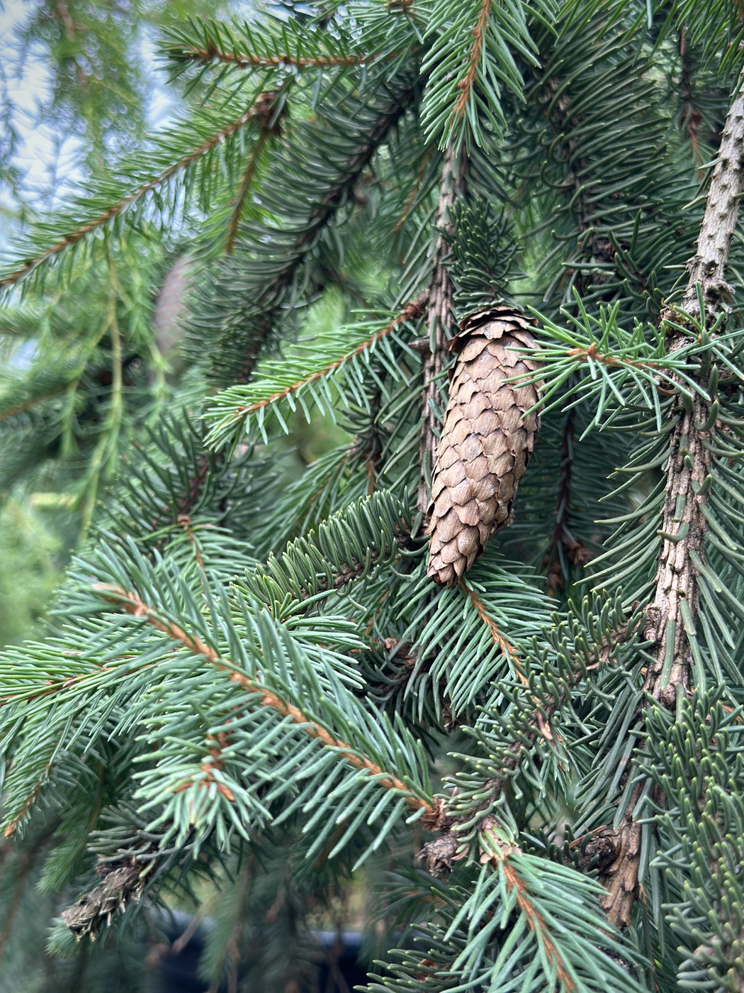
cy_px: 496
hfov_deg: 30.3
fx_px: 1376
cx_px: 372
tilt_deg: +5.6
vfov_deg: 39.7
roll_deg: -1.6
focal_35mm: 48
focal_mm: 6.86
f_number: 1.78
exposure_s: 1/171
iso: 100
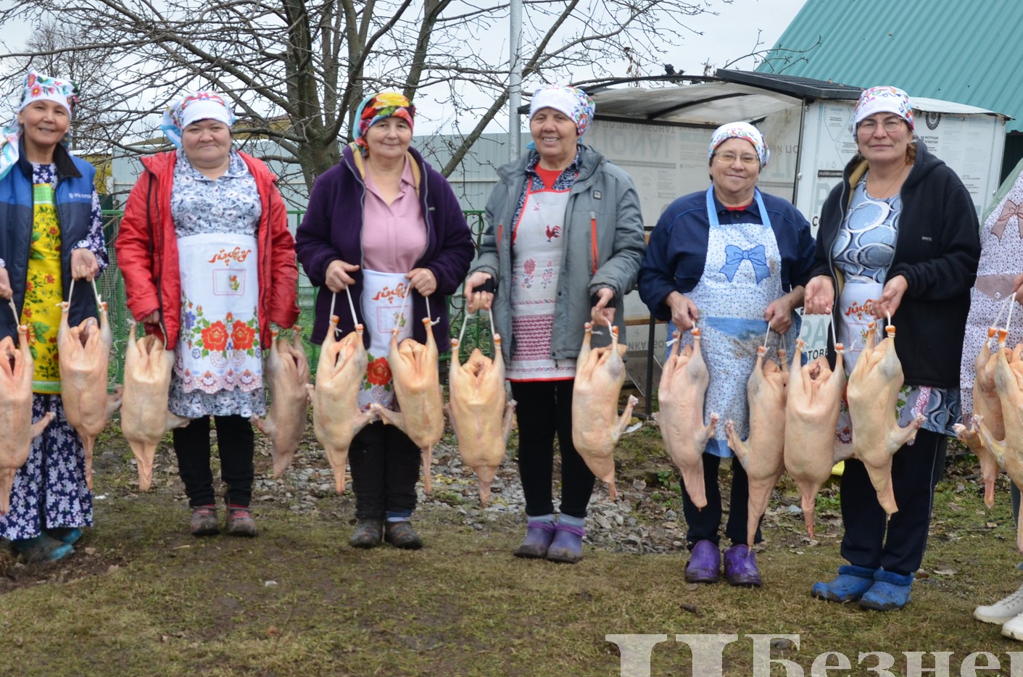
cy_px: 346
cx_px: 484
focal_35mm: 46
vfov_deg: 29.3
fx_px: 1296
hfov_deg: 43.0
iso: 400
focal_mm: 21
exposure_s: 1/80
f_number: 4.5
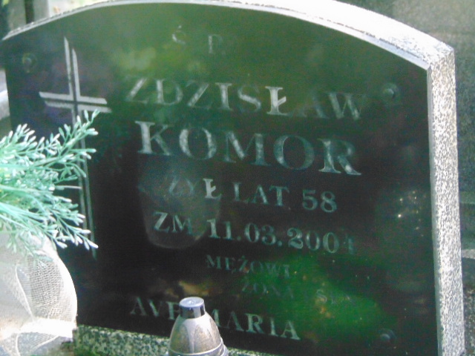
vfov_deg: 11.1
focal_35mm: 133
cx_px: 238
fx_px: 1825
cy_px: 178
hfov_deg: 14.8
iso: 800
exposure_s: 1/60
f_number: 4
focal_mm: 23.9
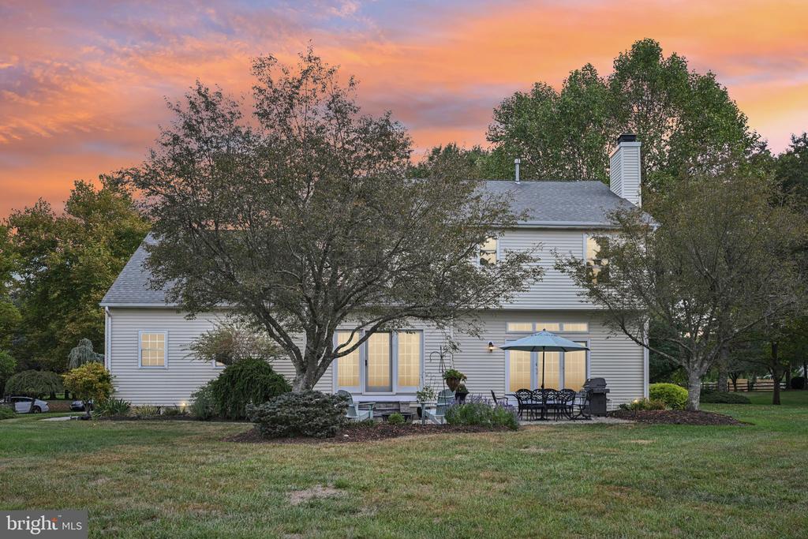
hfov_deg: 61.9
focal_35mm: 30
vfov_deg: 43.6
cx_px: 404
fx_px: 673
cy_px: 270
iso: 400
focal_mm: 30
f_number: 8
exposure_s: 1/320
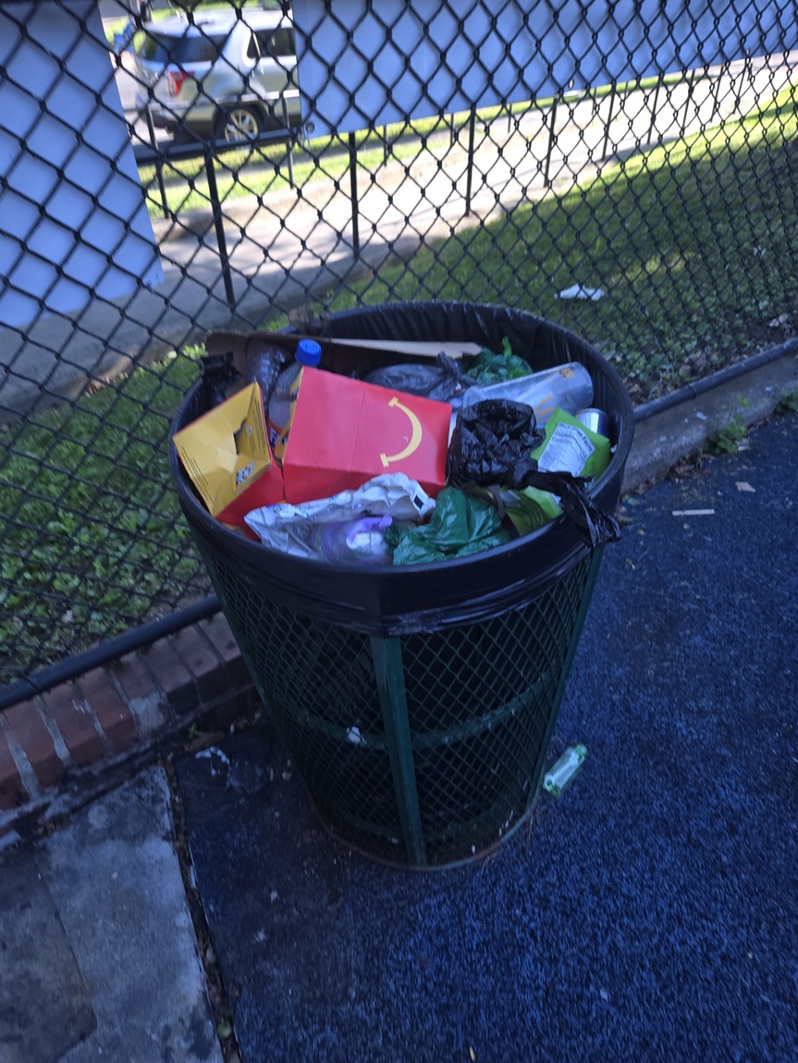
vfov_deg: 71.6
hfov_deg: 56.8
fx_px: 737
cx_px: 400
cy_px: 537
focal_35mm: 24
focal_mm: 5.4
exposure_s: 1/150
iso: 25
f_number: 1.8
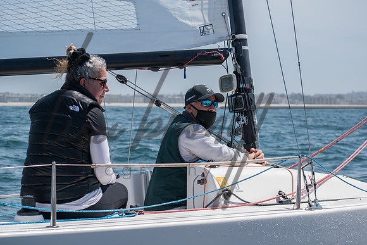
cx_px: 188
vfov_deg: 12.5
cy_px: 122
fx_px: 1122
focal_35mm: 110
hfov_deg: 18.6
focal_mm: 70
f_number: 6.3
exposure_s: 1/1000
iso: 200
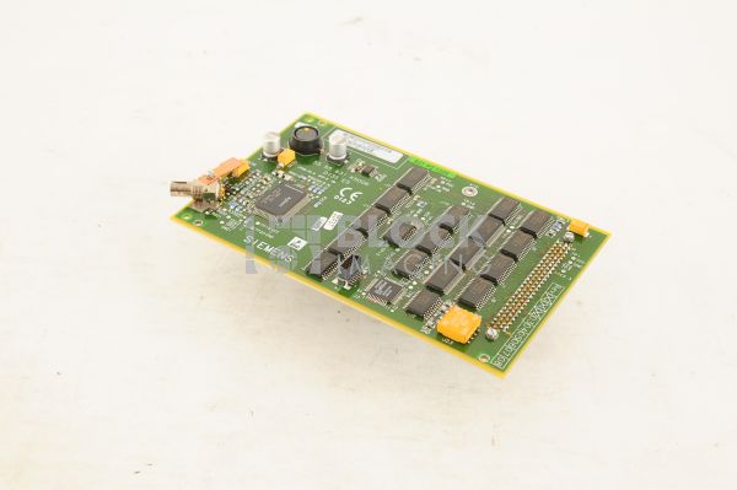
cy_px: 245
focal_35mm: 50
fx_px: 1023
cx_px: 368
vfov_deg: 26.9
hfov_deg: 39.6
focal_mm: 50
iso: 1600
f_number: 11
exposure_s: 1/125
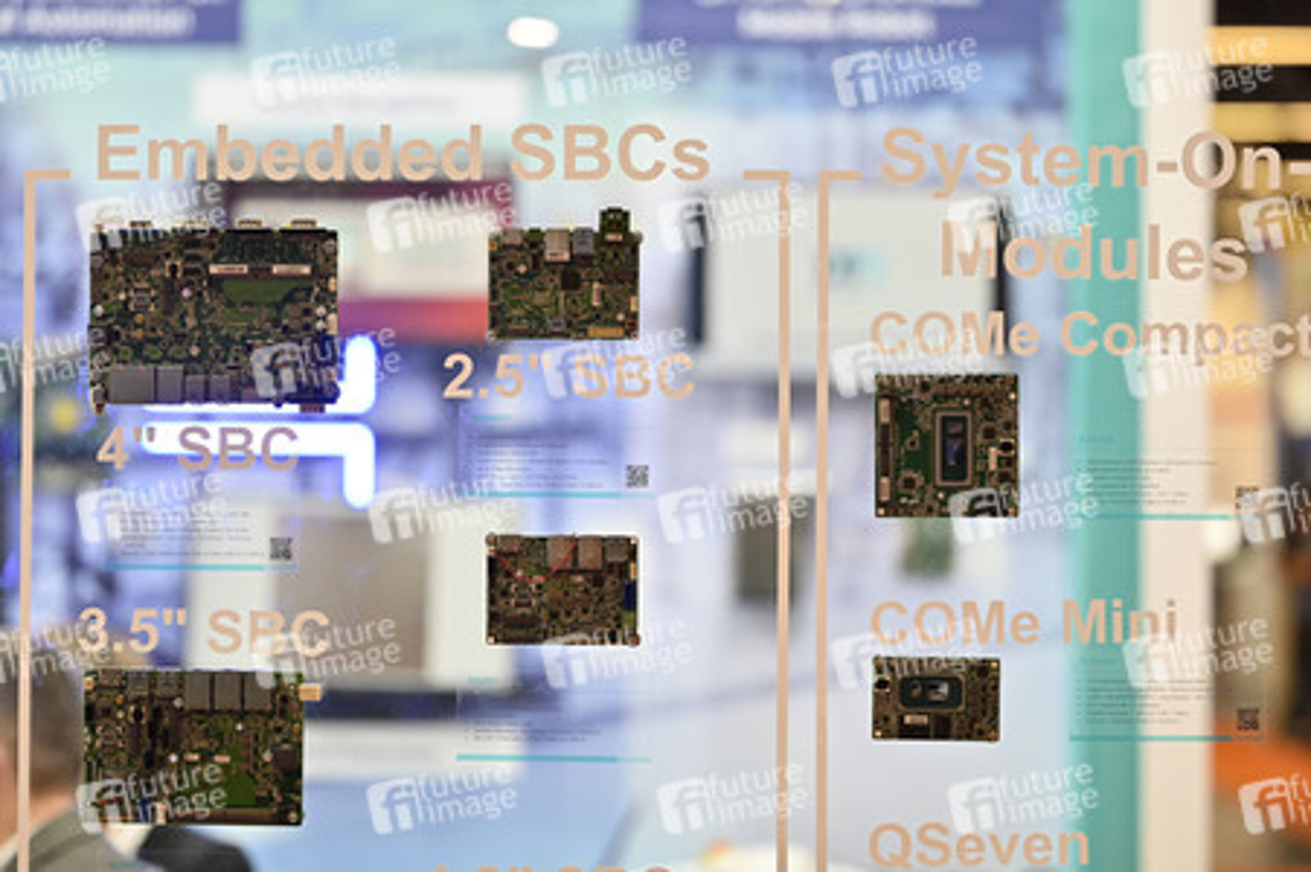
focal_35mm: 89
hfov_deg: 22.9
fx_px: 3239
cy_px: 436
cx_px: 656
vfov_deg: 15.3
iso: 500
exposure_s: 1/400
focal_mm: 89
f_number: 2.8
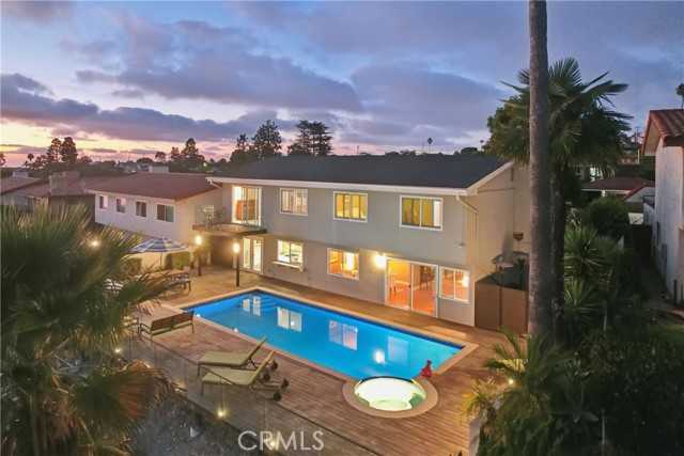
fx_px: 418
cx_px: 342
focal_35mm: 22
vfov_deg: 57.3
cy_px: 228
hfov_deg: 78.6
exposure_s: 1/8
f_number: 2.8
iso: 630
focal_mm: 8.4
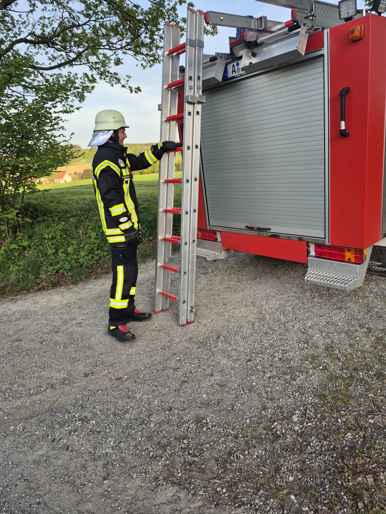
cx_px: 193
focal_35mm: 23
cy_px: 257
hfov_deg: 58.9
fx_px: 342
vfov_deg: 73.9
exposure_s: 1/284
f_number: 1.8
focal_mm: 5.4
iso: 25
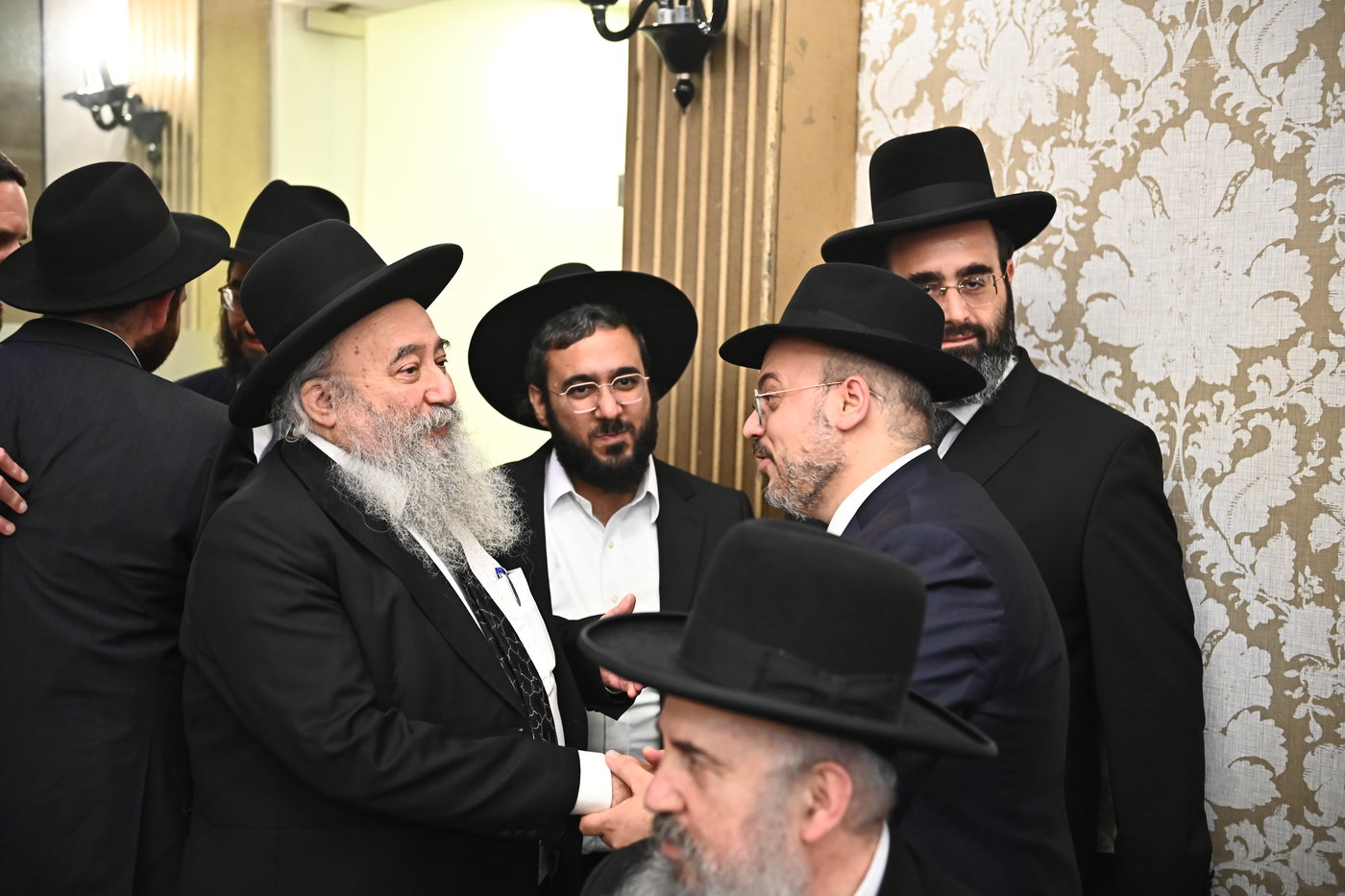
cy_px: 448
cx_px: 672
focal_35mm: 48
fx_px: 1793
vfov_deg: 28.1
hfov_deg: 41.1
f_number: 2.8
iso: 3200
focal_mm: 48
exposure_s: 1/200
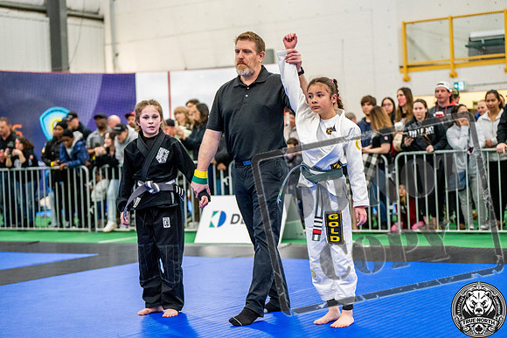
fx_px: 986
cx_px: 254
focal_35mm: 70
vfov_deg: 19.5
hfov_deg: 28.8
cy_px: 169
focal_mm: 70
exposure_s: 1/500
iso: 5000
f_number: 2.8
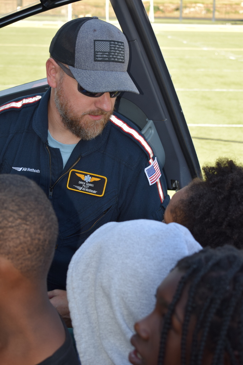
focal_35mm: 72
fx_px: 729
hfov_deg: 18.9
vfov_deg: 28.1
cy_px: 182
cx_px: 122
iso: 125
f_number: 5.6
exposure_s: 1/125
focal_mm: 48
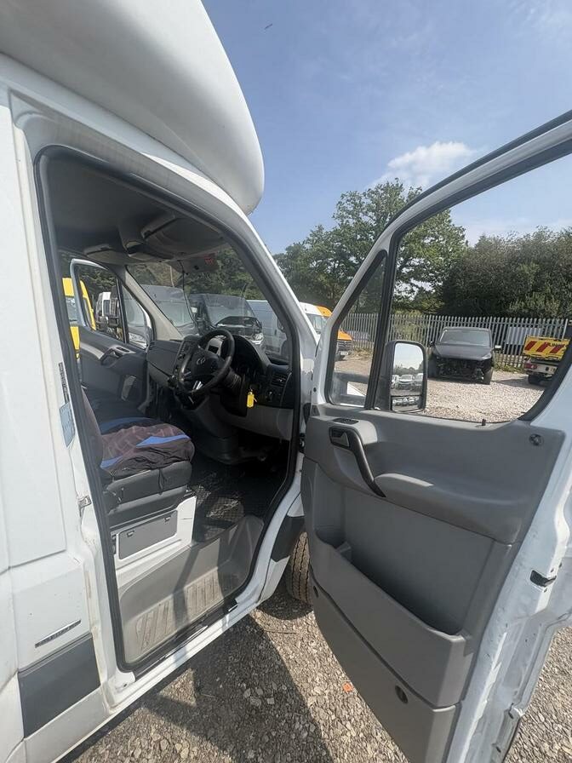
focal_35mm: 14
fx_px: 308
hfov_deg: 85.7
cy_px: 382
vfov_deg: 102.1
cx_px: 286
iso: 64
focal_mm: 2.22
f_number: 2.2
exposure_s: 1/1048
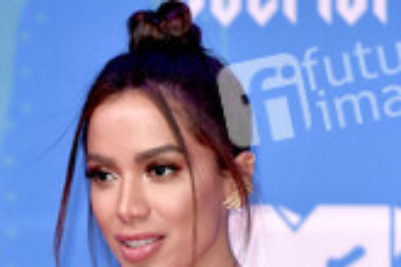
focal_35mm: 485
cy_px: 454
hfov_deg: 4.3
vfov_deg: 2.8
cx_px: 122
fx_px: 5402
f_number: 4.5
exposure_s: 1/250
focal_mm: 200
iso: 2000
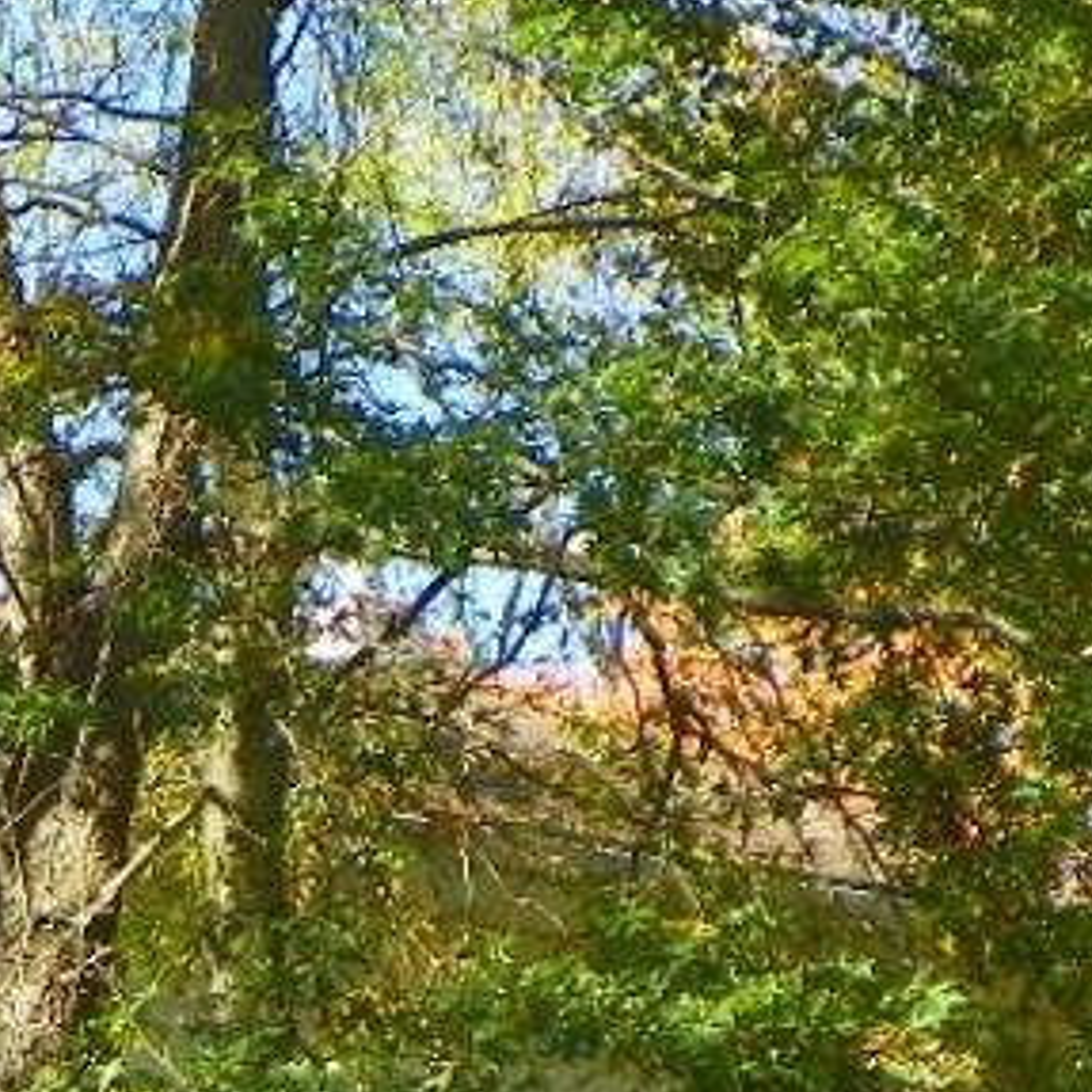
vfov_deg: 8.5
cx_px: 88
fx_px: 7281
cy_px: 1301
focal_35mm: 204
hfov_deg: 8.5
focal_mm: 8.2
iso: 64
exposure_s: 1/160
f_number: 3.2
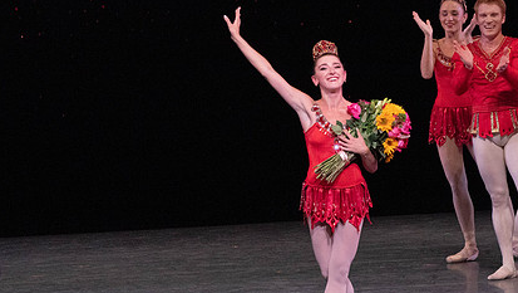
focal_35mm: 494
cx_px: 312
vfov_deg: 2.5
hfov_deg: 4.4
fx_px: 6790
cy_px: 162
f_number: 14
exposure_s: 1/500
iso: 16000
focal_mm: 336
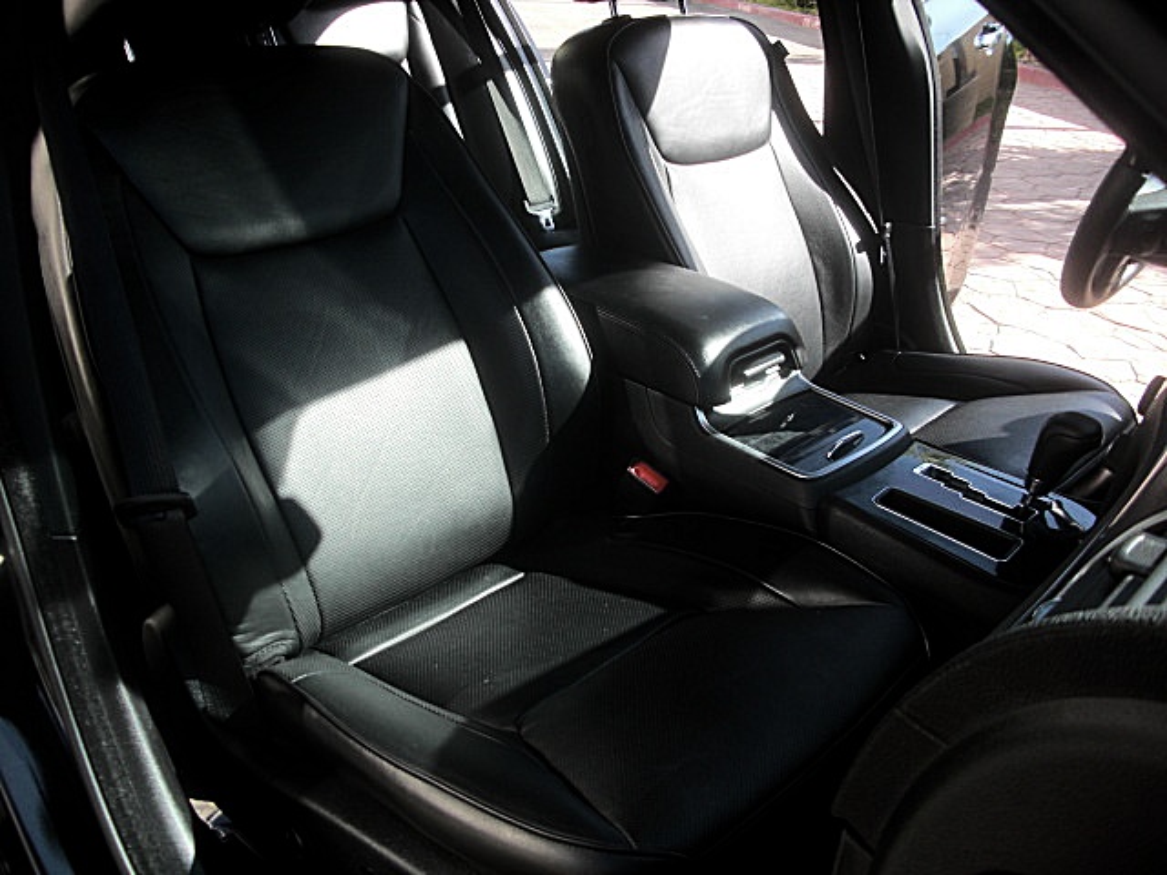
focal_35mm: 36
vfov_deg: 39.7
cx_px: 584
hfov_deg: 51.4
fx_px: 1214
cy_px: 438
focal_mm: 6.3
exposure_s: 1/160
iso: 50
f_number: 2.8
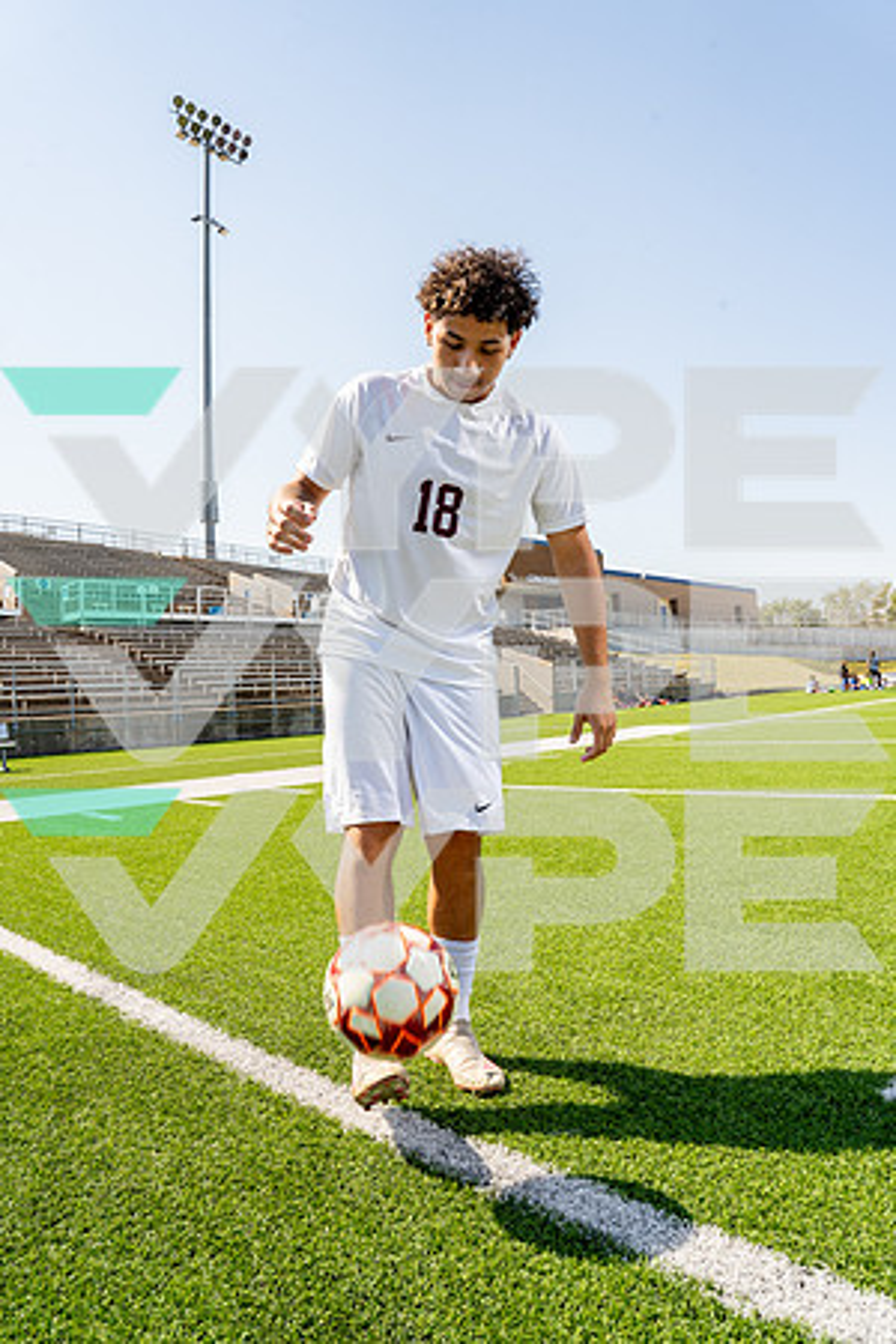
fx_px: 859
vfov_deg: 76.1
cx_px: 448
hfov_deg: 55.1
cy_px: 672
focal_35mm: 23
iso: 320
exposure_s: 1/250
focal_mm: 23
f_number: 11
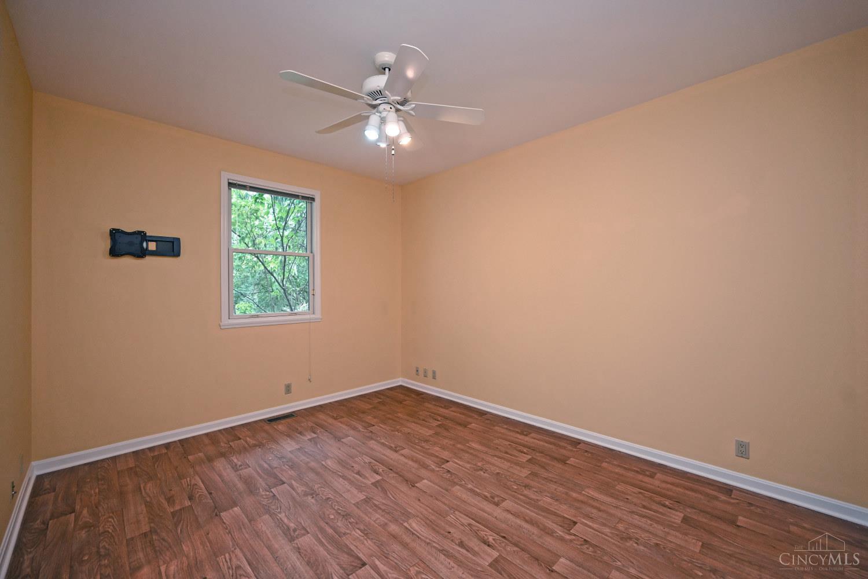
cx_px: 434
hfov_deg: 104.3
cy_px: 290
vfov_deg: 81.2
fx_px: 338
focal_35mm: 14
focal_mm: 14
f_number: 4
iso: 720
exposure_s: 1/60
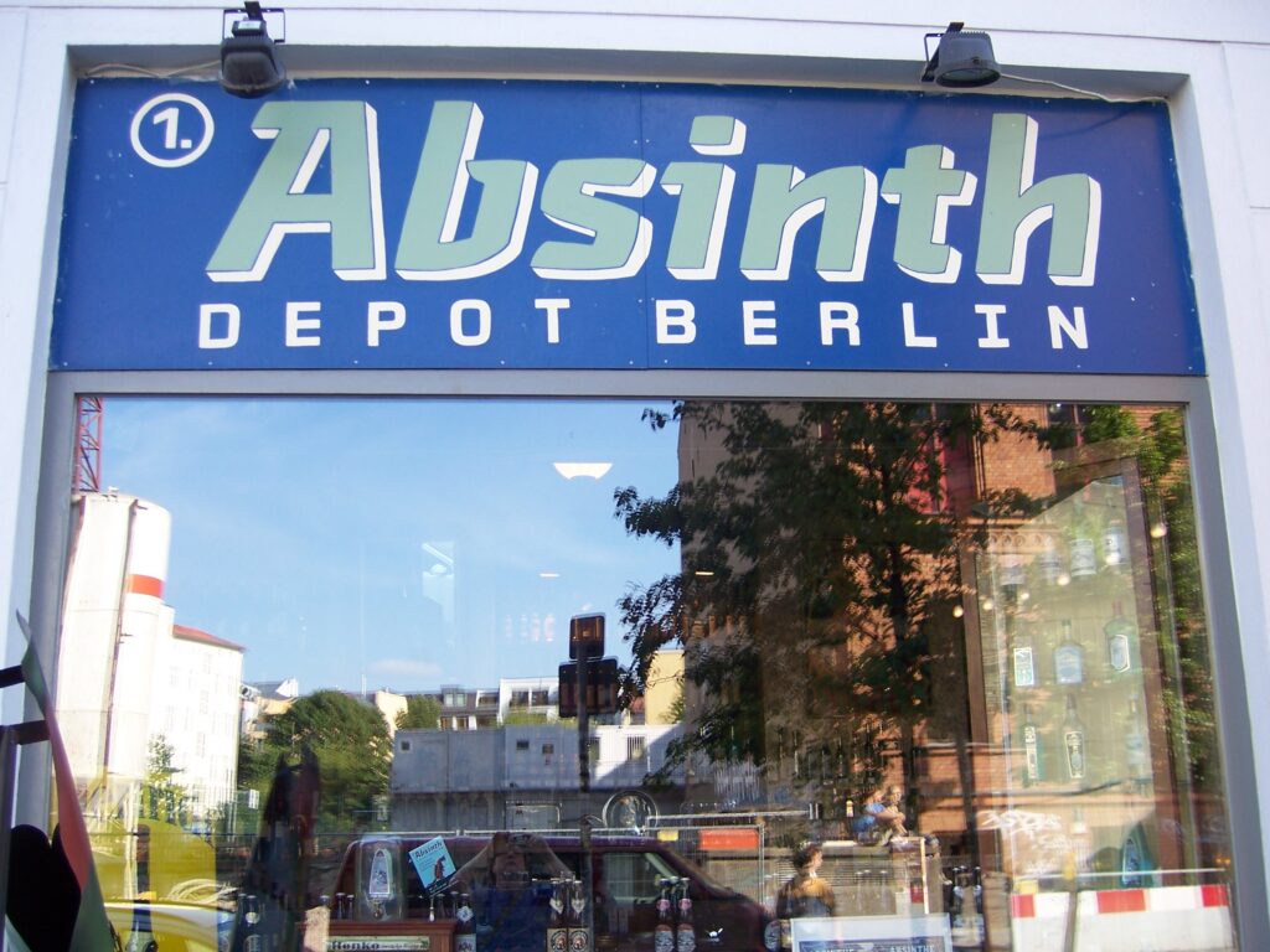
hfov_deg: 51.4
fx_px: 1321
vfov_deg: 39.7
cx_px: 635
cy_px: 476
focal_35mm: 36
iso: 80
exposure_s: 1/125
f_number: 2.8
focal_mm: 6.2
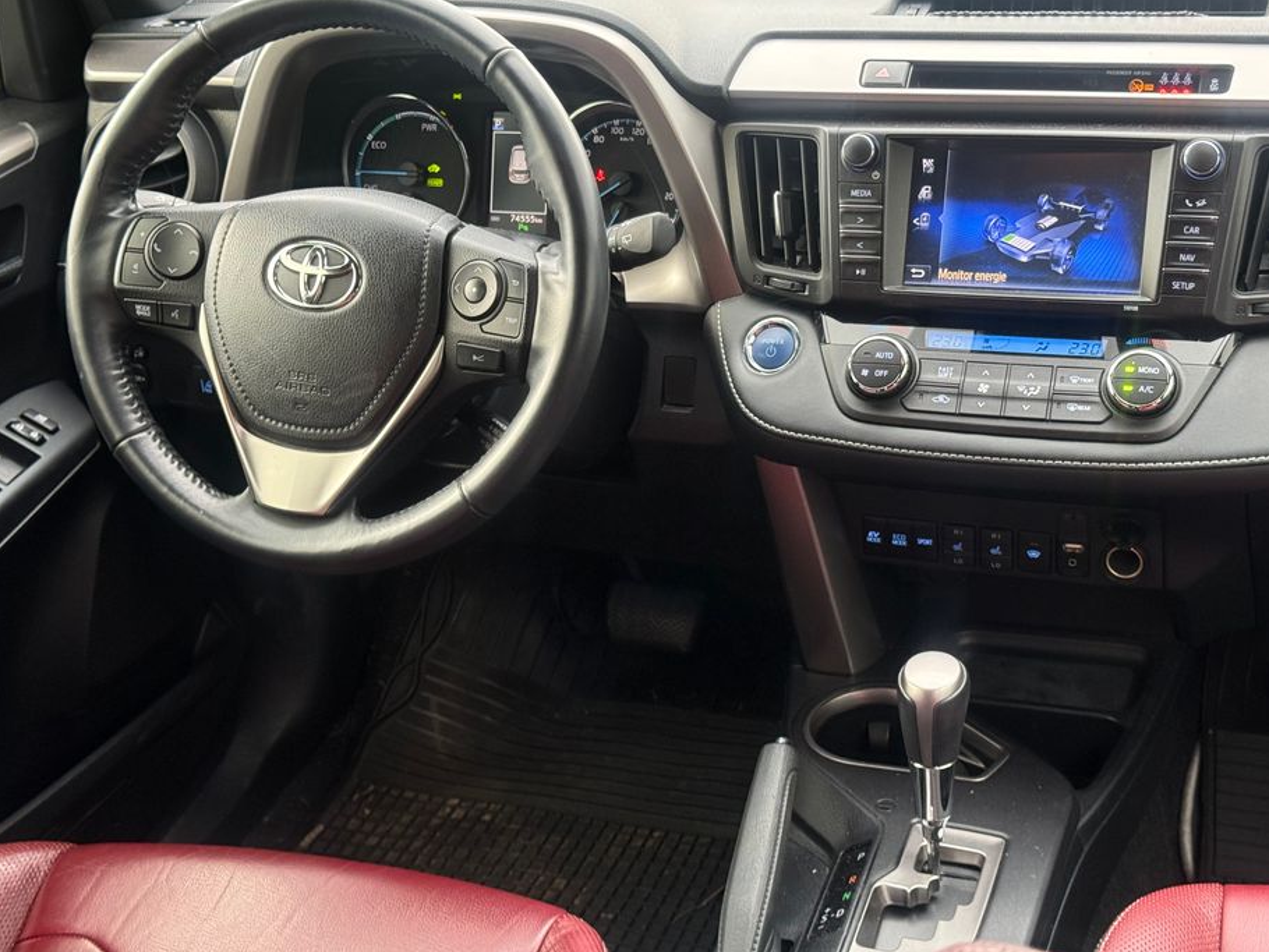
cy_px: 420
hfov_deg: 35.5
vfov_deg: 27.0
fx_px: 1980
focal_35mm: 54
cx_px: 686
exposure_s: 1/60
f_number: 1.78
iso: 200
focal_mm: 6.76
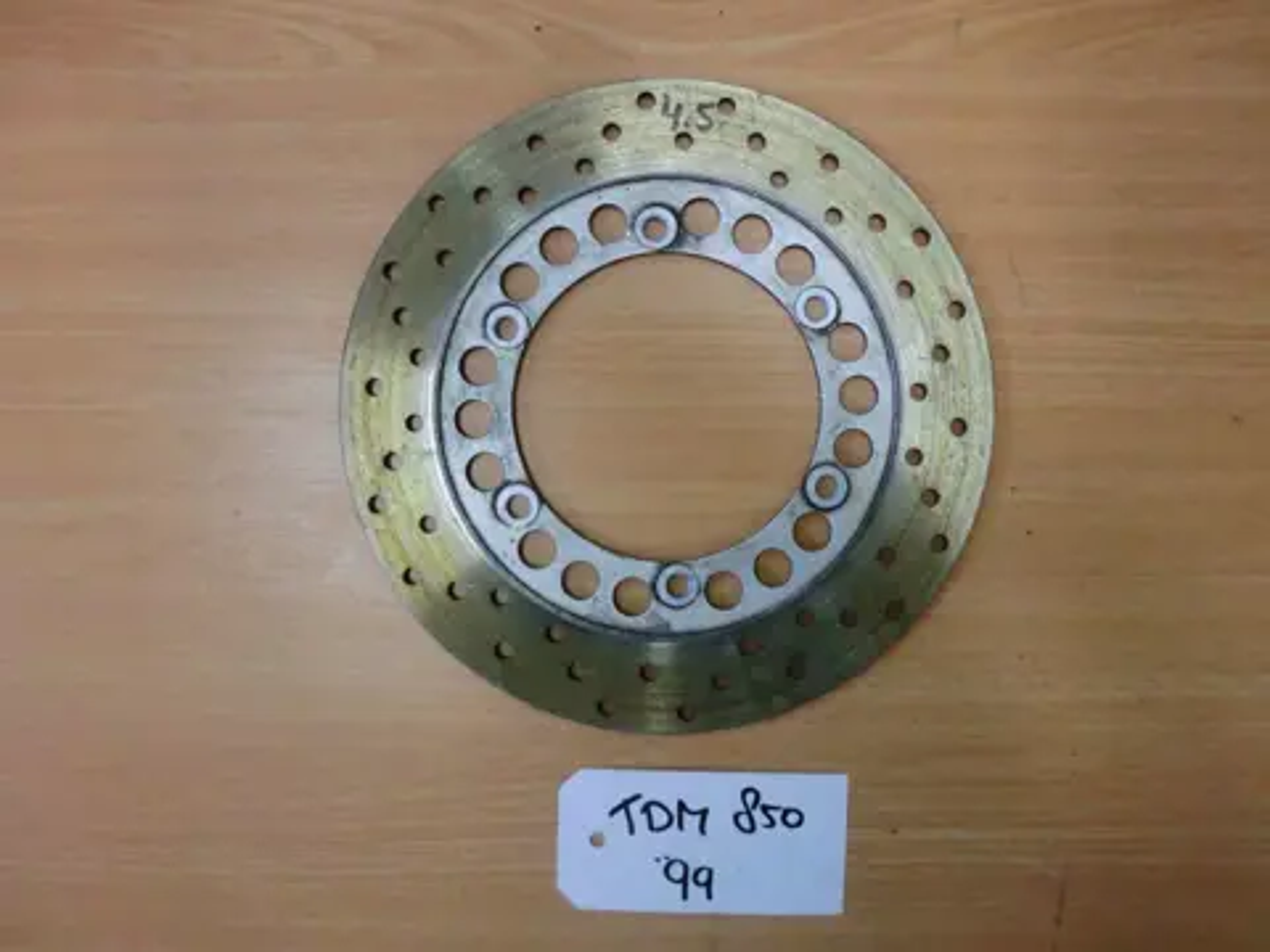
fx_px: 991
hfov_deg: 65.3
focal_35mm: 27
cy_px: 476
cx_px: 635
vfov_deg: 51.4
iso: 400
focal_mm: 4.9
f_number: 3.2
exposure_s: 1/60
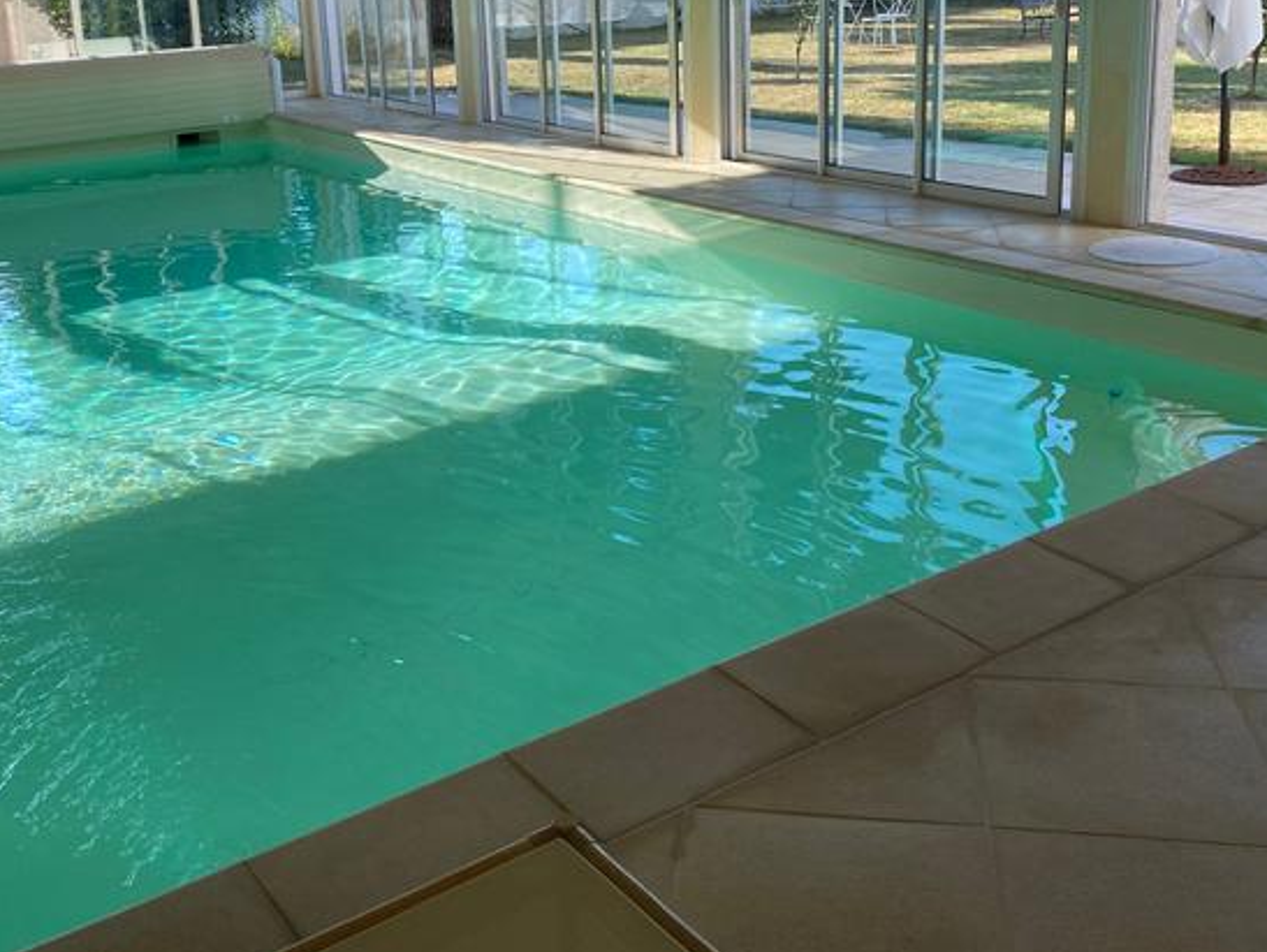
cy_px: 273
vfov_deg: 37.1
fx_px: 1392
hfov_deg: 48.9
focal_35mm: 38
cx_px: 588
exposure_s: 1/597
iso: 32
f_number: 1.8
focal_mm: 4.25
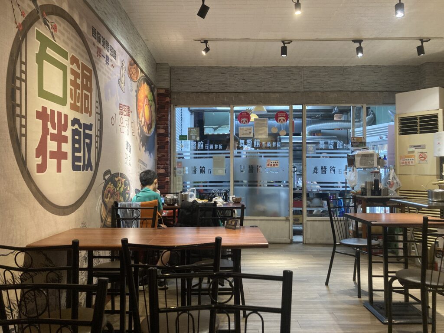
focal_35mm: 28
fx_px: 359
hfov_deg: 63.4
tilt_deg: +1.6
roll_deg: -0.1
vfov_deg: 49.7
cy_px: 166
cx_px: 222
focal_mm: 3.99
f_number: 1.8
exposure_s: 1/40
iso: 320
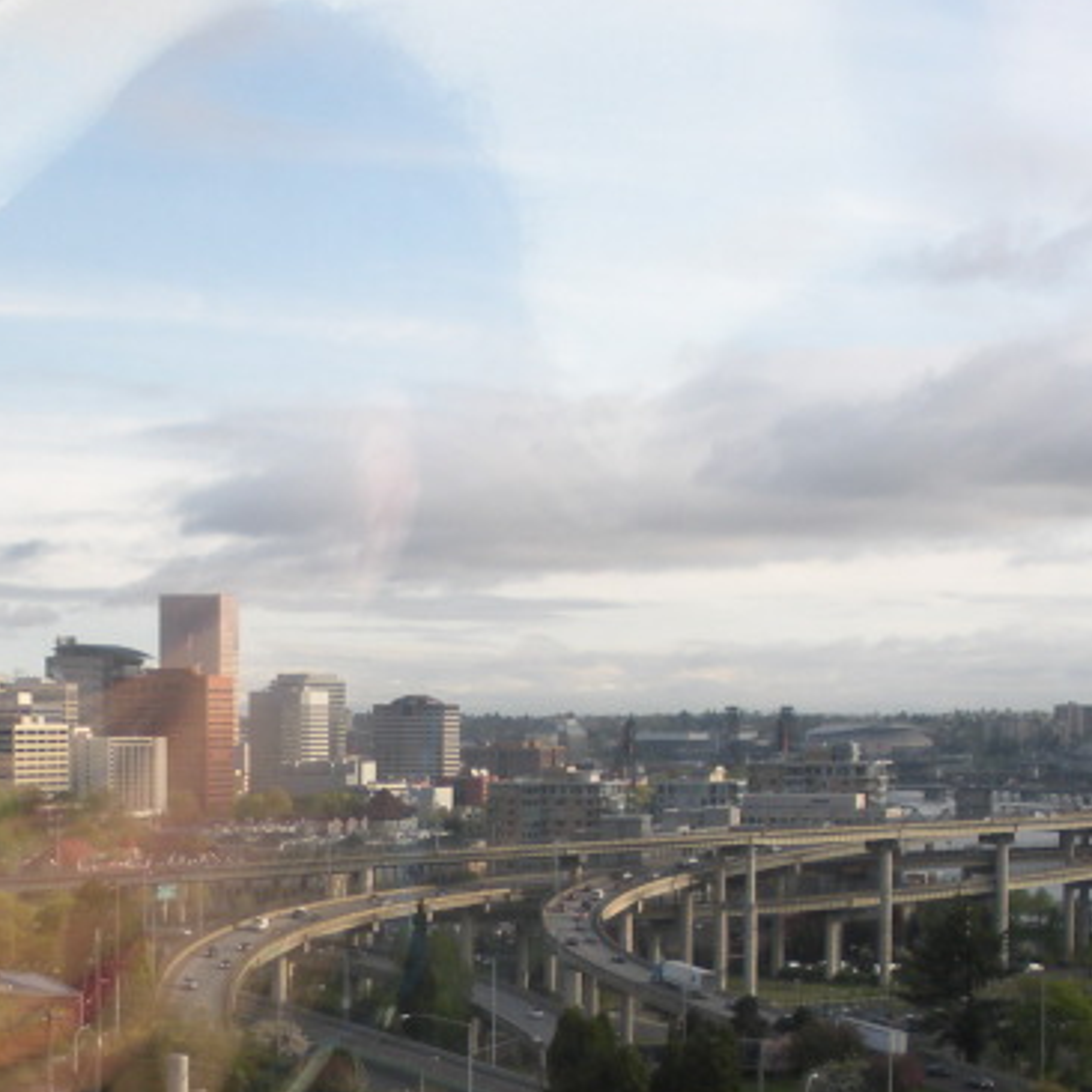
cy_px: 889
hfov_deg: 19.5
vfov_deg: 19.3
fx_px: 3176
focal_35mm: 89
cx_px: 448
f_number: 3.5
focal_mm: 6.3
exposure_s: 1/150
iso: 64
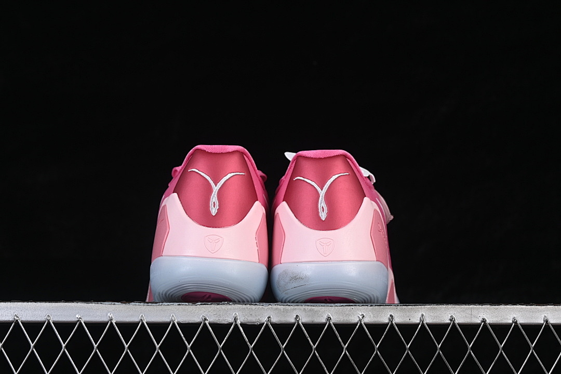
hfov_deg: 27.0
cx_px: 280
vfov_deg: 18.2
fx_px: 1169
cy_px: 187
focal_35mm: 75
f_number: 8
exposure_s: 1/80
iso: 160
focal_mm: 50
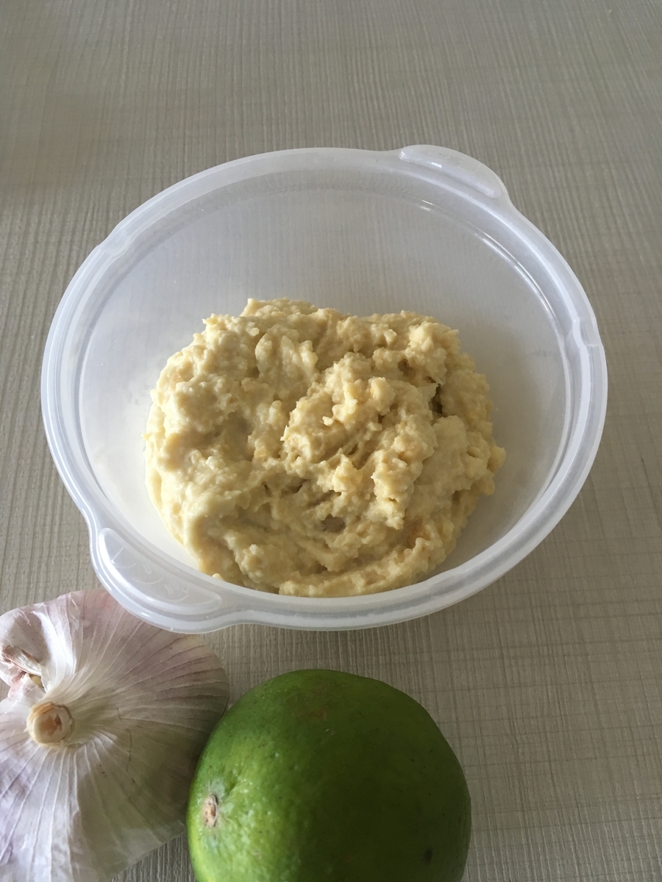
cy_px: 441
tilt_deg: -61.9
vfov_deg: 61.7
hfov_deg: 48.2
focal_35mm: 29
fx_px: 739
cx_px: 331
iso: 100
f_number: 2.2
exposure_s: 1/33
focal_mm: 4.15
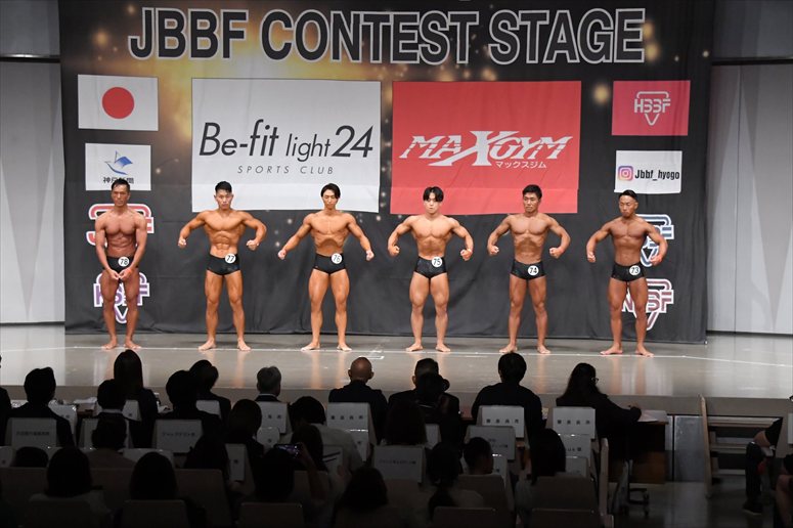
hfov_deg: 24.2
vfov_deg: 16.2
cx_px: 396
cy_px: 264
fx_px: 1849
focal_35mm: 84
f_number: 5.6
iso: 6400
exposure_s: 1/400
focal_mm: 56
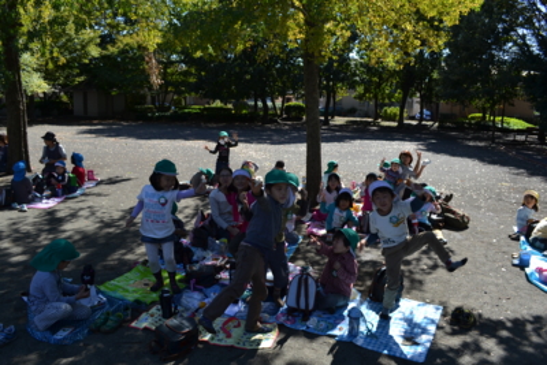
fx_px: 410
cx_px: 274
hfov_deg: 67.4
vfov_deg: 48.0
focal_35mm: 27
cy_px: 182
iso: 100
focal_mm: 18
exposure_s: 1/160
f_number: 6.3
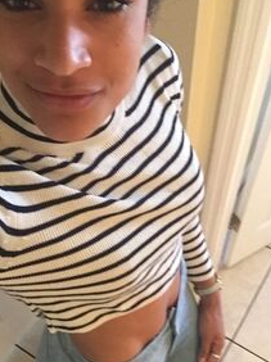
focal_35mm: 44
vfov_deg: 42.9
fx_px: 460
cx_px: 132
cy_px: 200
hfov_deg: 32.8
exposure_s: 1/20
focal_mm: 2.65
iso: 320
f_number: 2.2
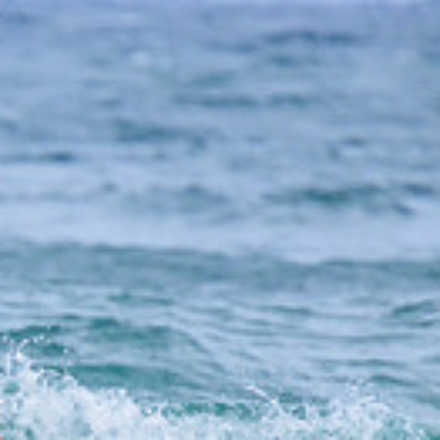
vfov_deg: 0.8
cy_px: 569
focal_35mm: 2115
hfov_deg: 0.8
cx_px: -124
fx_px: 30415
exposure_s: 1/2000
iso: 640
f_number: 8
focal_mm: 560
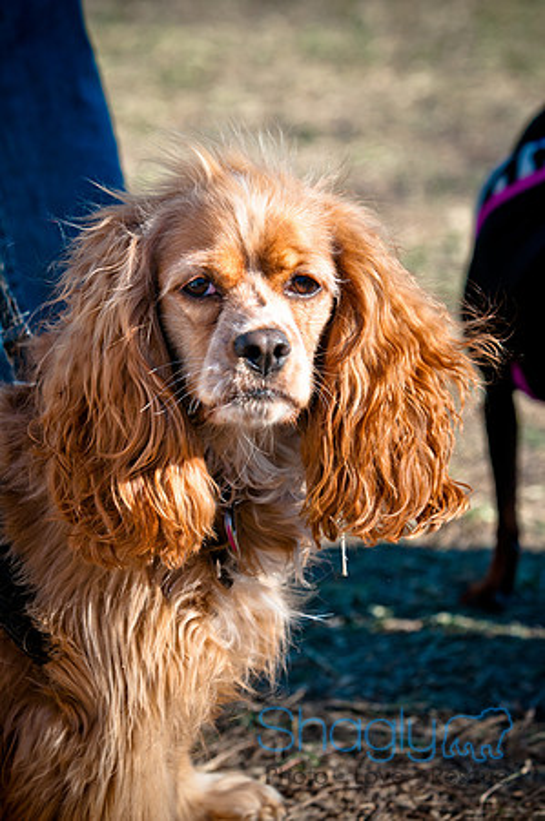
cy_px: 410
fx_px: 3824
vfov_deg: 12.2
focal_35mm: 168
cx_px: 272
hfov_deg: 8.2
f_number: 5
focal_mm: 112
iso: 200
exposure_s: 1/640
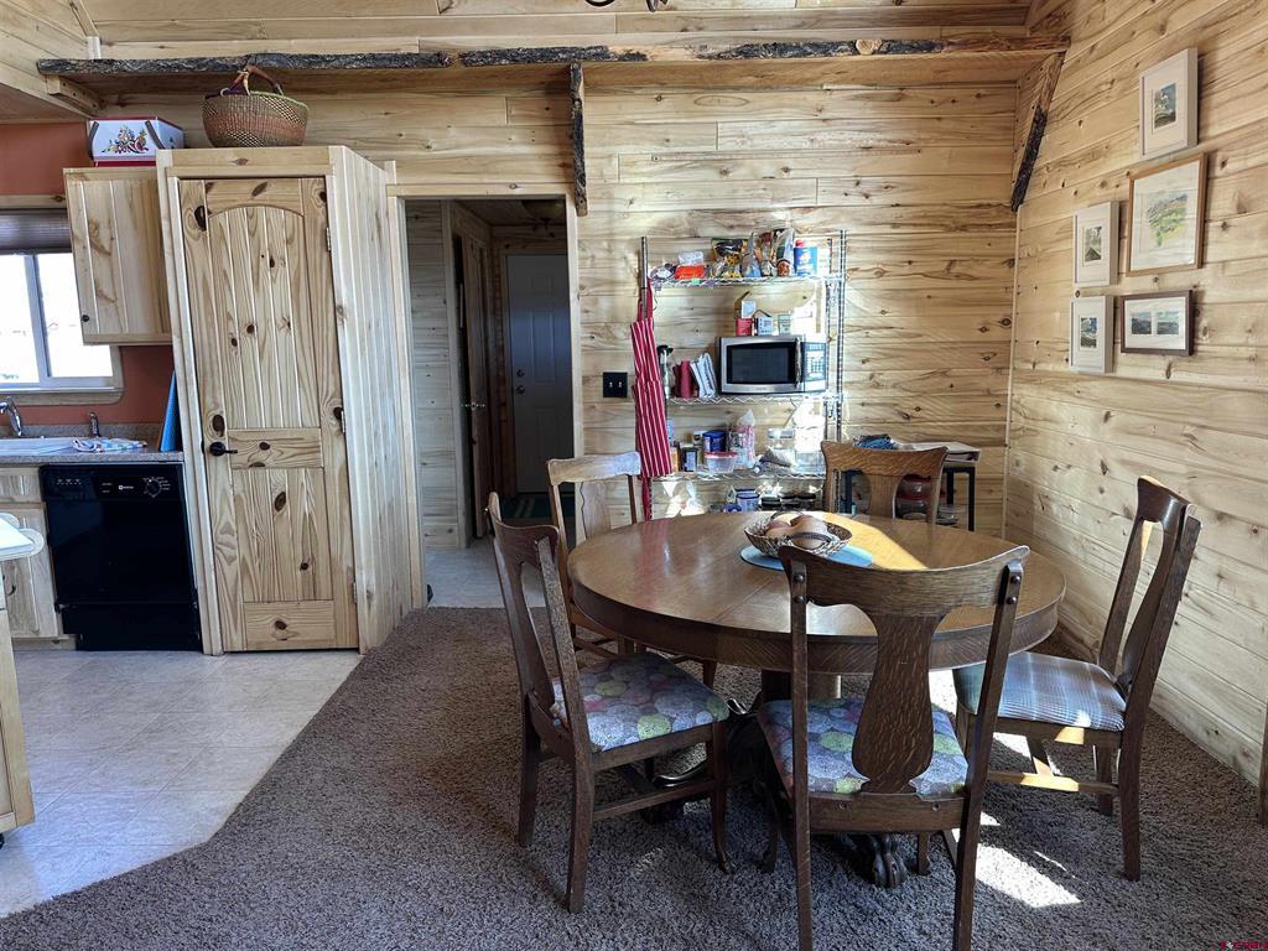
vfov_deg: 56.8
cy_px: 476
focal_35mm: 24
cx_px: 634
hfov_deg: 71.6
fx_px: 879
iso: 125
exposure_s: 1/120
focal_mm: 6.86
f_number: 1.78
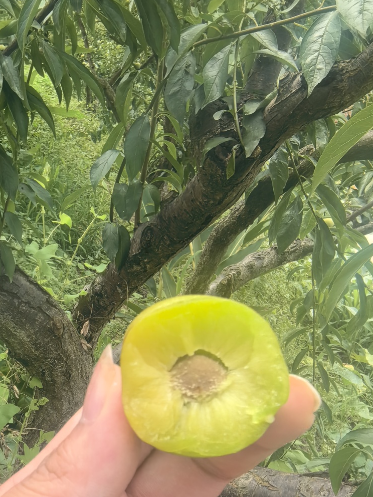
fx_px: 618
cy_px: 236
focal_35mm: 43
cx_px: 198
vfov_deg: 43.8
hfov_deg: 33.6
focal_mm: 1.95
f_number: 2.2
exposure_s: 1/178
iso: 50
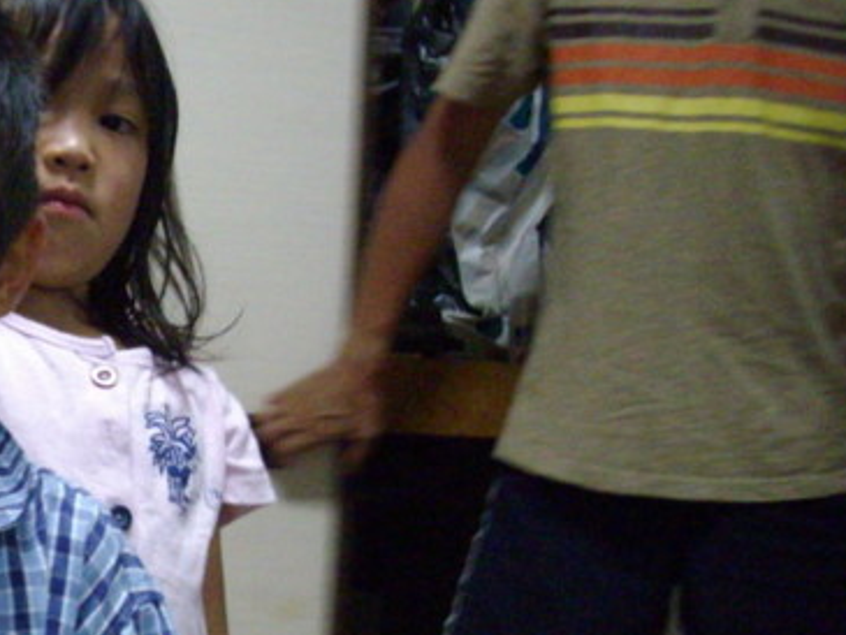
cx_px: -46
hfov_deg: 22.9
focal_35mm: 81
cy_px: 475
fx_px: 1980
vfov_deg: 18.1
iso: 400
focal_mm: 6.2
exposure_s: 1/30
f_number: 2.8
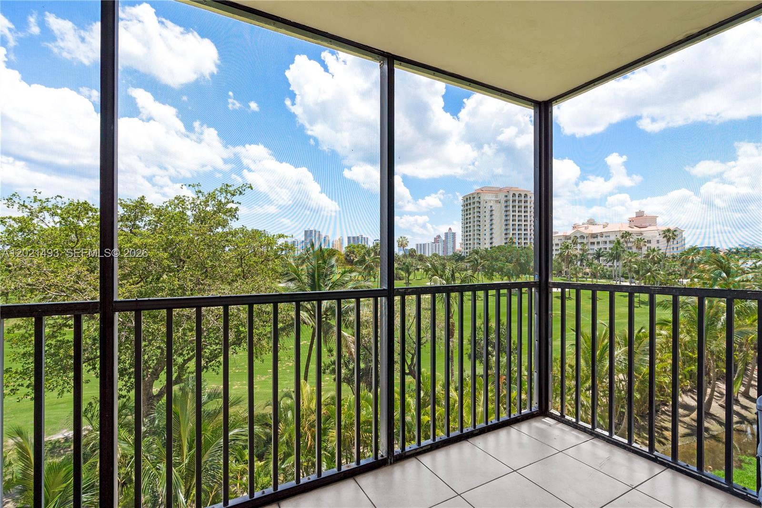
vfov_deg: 73.7
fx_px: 339
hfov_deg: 96.7
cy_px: 254
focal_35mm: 16
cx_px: 381
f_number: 8
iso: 100
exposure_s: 1/40
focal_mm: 16
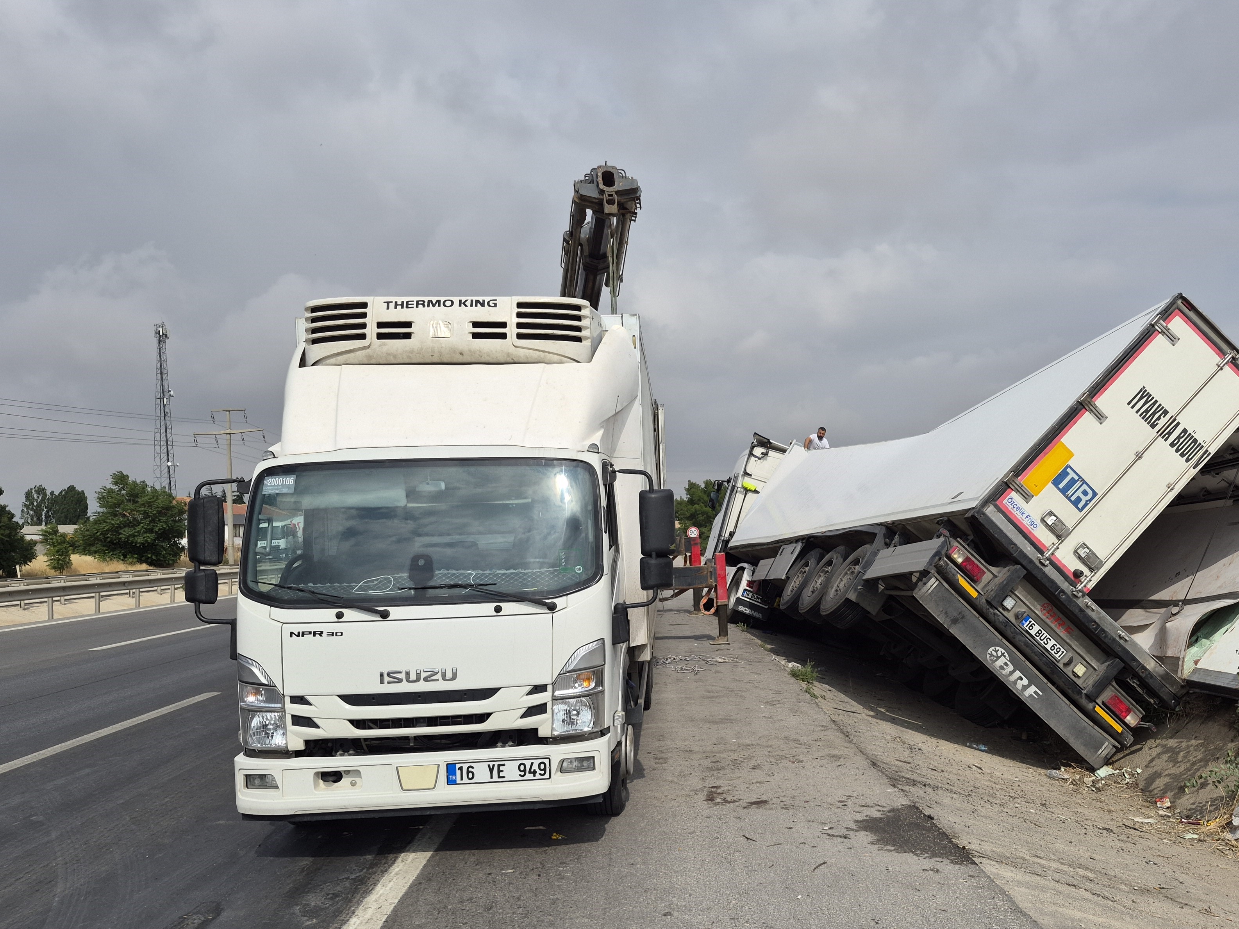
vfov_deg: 48.2
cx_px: 738
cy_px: 508
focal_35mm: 29
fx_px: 1038
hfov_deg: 61.2
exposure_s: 1/7696
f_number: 1.8
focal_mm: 5.4
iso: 64
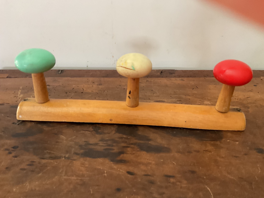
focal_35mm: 29
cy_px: 99
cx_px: 132
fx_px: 221
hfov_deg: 61.7
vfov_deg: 48.2
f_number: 1.8
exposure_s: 1/50
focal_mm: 3
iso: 200
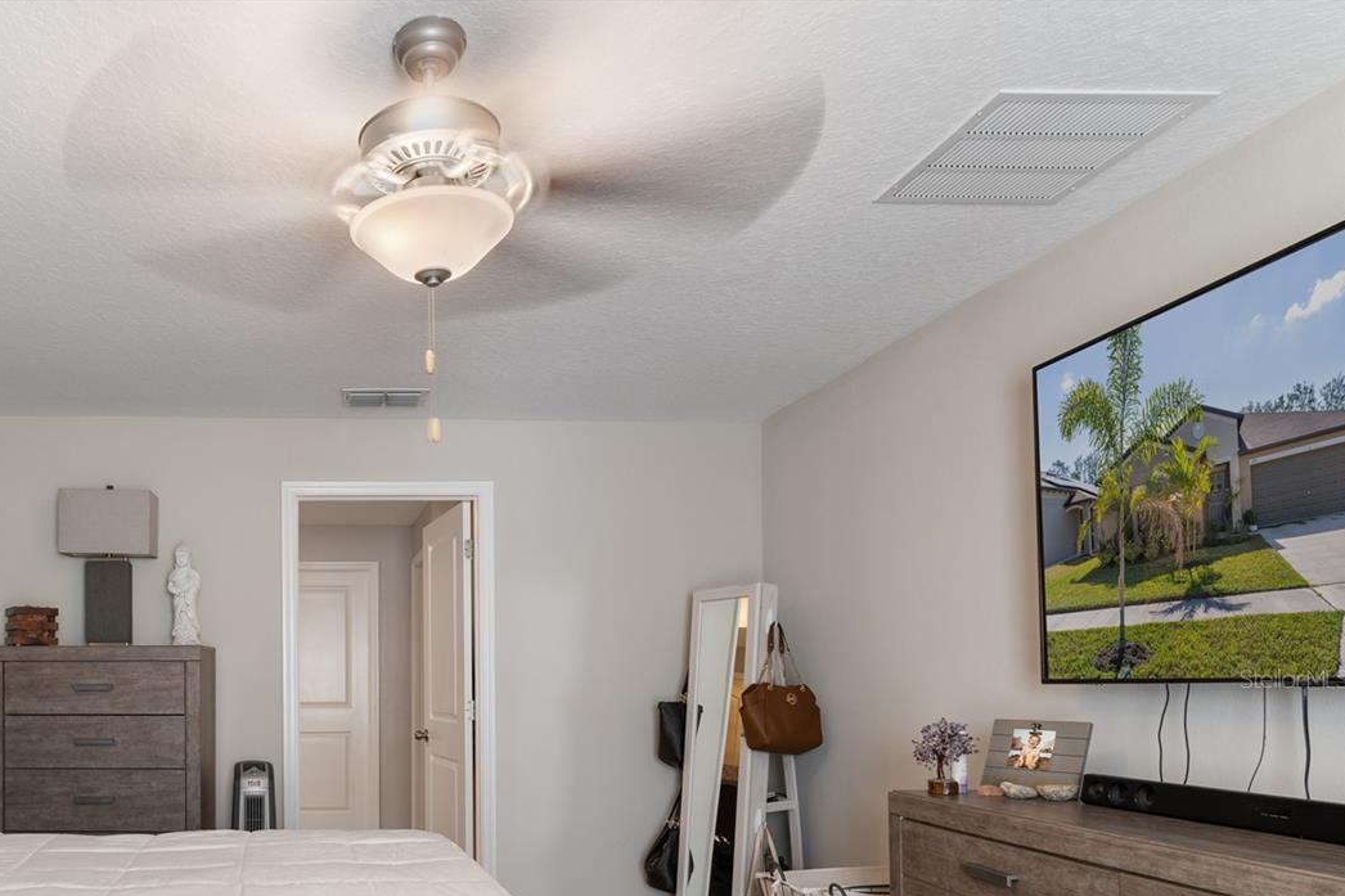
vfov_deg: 47.6
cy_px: 679
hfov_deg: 64.9
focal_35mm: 26
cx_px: 325
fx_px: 971
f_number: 7.1
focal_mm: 17
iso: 400
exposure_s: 1/2.5
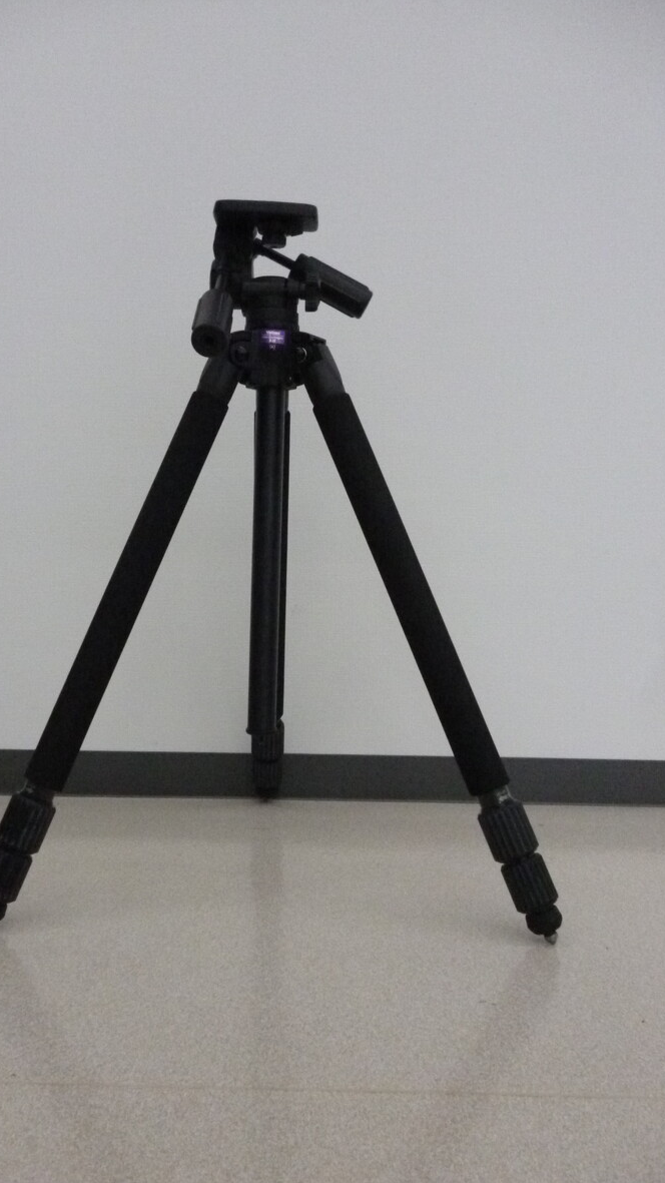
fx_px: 972
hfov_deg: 37.7
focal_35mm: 31
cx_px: 278
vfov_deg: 62.6
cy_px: 591
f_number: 3.1
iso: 800
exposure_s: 1/400
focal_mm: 5
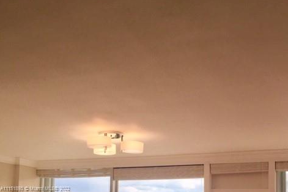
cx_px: 146
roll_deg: -1.2
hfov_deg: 47.4
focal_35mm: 41
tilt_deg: +5.6
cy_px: 189
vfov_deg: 30.5
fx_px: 328
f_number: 2.2
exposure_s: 1/964
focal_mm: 4.15
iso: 32
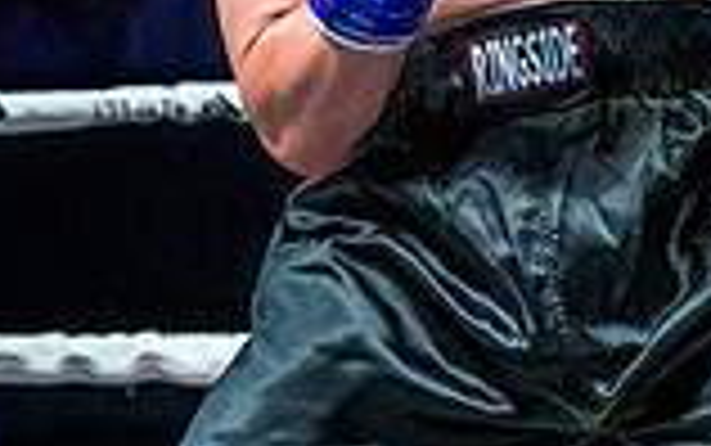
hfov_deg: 7.6
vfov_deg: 4.7
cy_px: -408
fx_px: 5332
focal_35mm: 275
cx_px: 891
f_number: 4
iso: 4000
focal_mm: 70
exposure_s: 1/1000
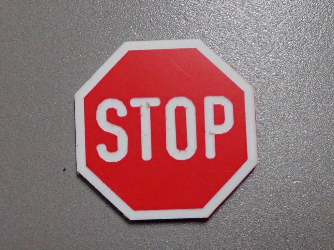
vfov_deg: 46.8
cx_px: 167
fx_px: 289
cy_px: 125
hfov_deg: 60.0
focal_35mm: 30
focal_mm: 5.5
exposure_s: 1/160
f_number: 2.3
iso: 640
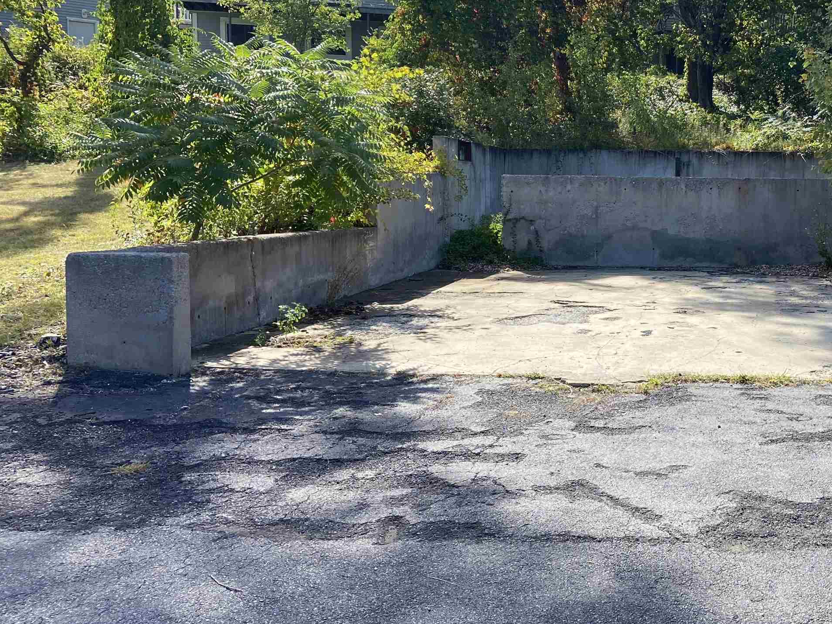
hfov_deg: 42.8
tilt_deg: -5.3
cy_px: 272
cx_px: 664
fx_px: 1009
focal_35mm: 42
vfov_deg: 34.3
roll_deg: -0.6
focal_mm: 4.25
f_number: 1.8
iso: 32
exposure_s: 1/949
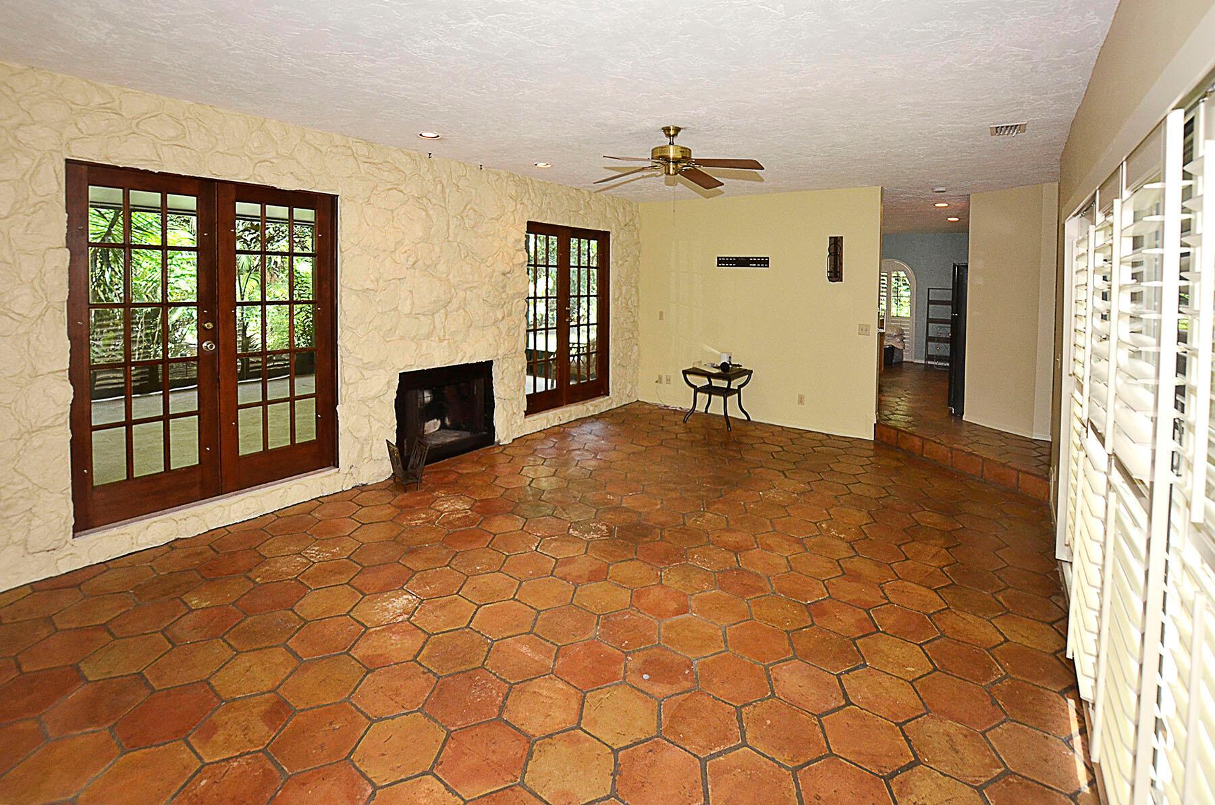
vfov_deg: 77.1
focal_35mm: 15
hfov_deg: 100.5
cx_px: 608
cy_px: 402
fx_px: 505
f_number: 6.3
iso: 640
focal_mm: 10
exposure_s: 1/60
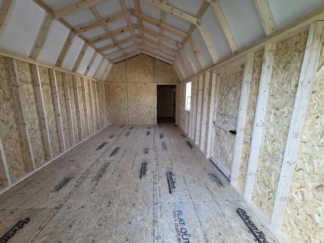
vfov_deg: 89.9
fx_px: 122
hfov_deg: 106.2
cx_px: 162
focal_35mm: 13
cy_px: 122
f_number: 2.2
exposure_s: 1/60
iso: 200
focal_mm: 2.2
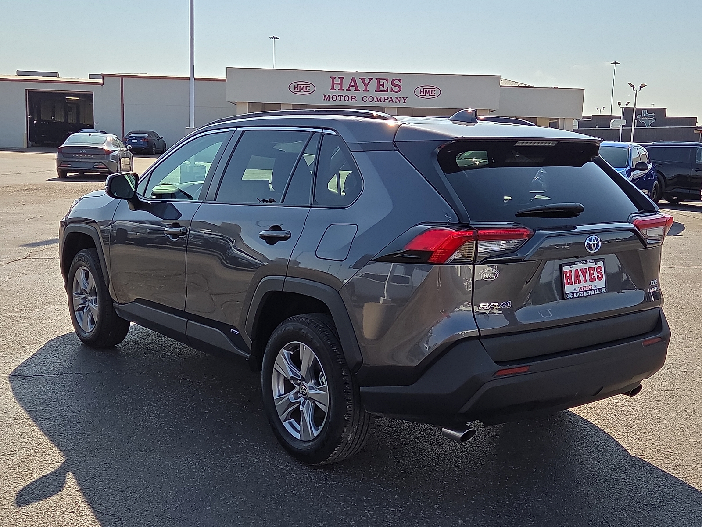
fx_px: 852
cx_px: 351
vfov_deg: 34.3
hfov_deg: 44.8
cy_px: 264
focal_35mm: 42
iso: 25
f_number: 1.8
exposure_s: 1/3333
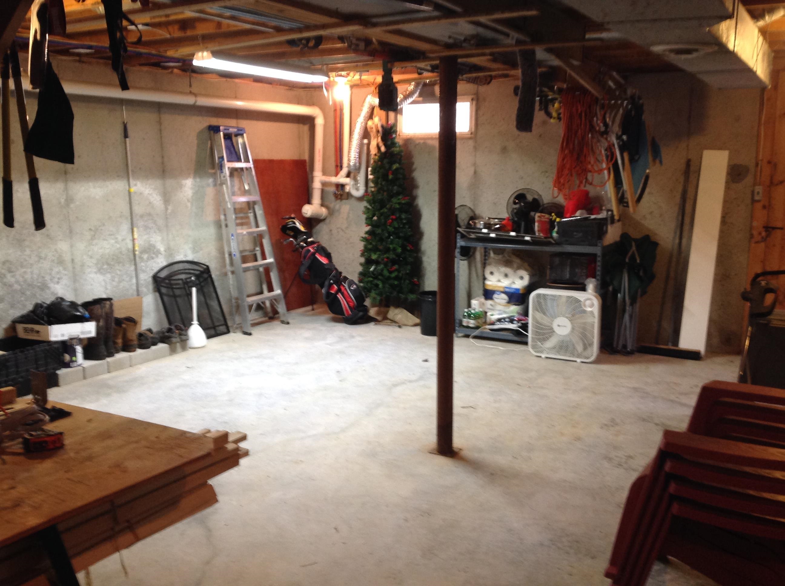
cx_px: 392
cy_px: 293
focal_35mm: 35
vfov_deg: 40.6
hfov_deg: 52.7
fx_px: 793
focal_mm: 4.28
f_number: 2.4
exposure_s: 1/15
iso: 125
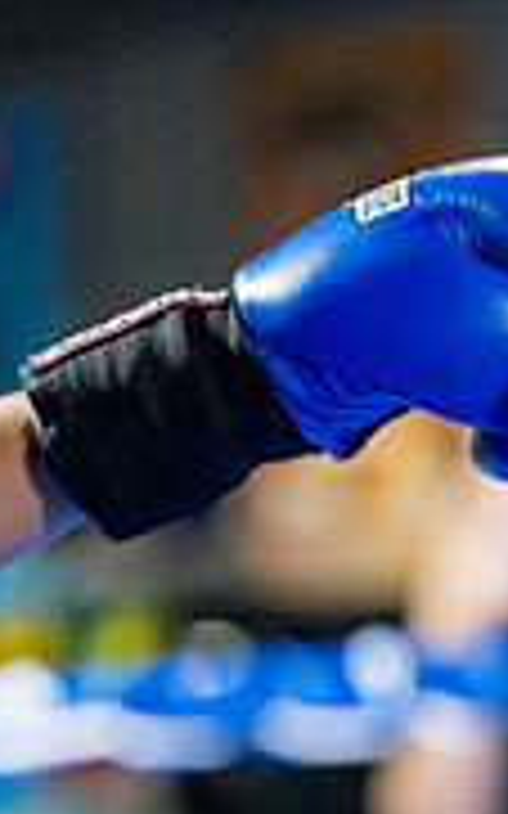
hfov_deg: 3.1
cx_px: 670
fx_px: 9267
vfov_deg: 5.0
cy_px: 866
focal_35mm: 418
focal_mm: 128
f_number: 2
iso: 4000
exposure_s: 1/1000
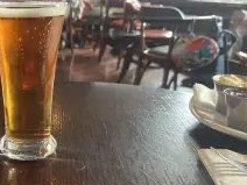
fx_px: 350
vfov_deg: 29.7
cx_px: 24
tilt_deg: -18.9
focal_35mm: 49
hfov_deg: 36.5
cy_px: 102
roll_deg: +1.1
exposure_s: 1/33
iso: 400
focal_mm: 5.1
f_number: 1.6
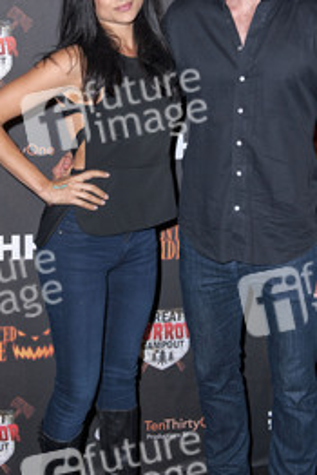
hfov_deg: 24.6
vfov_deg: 36.2
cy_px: 203
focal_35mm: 55
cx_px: 168
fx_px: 725
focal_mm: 36
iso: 400
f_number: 4.5
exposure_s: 1/400
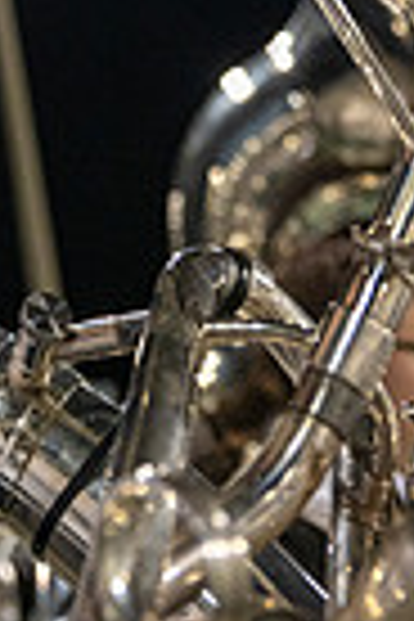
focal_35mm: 78
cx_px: -158
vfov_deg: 22.8
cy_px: -216
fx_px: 1345
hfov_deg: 16.3
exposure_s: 1/500
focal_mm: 24
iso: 2000
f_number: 3.2
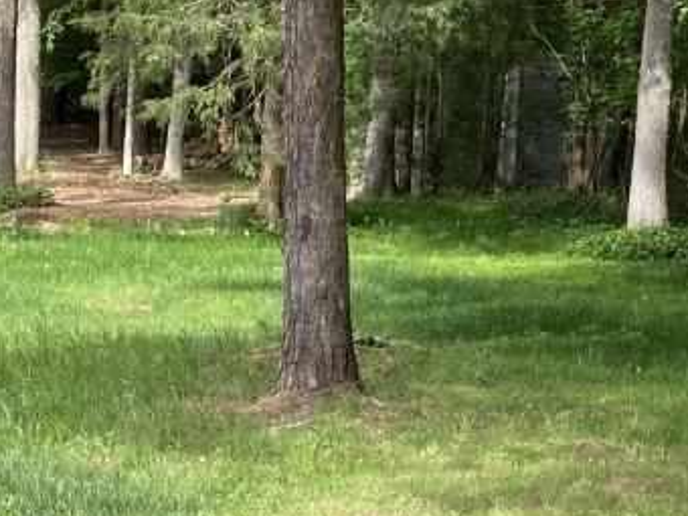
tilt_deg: -2.6
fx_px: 2186
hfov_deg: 16.7
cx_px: 929
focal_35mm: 110
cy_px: 243
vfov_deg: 13.5
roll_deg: -3.0
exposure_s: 1/409
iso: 32
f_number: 1.8
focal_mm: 4.25
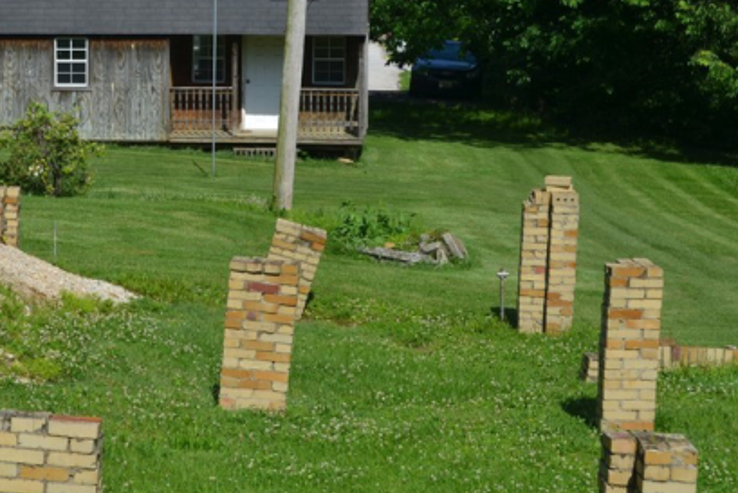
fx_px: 2030
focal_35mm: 99
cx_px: 76
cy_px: 175
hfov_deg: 20.2
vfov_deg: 13.8
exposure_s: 1/250
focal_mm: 36
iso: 100
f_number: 8
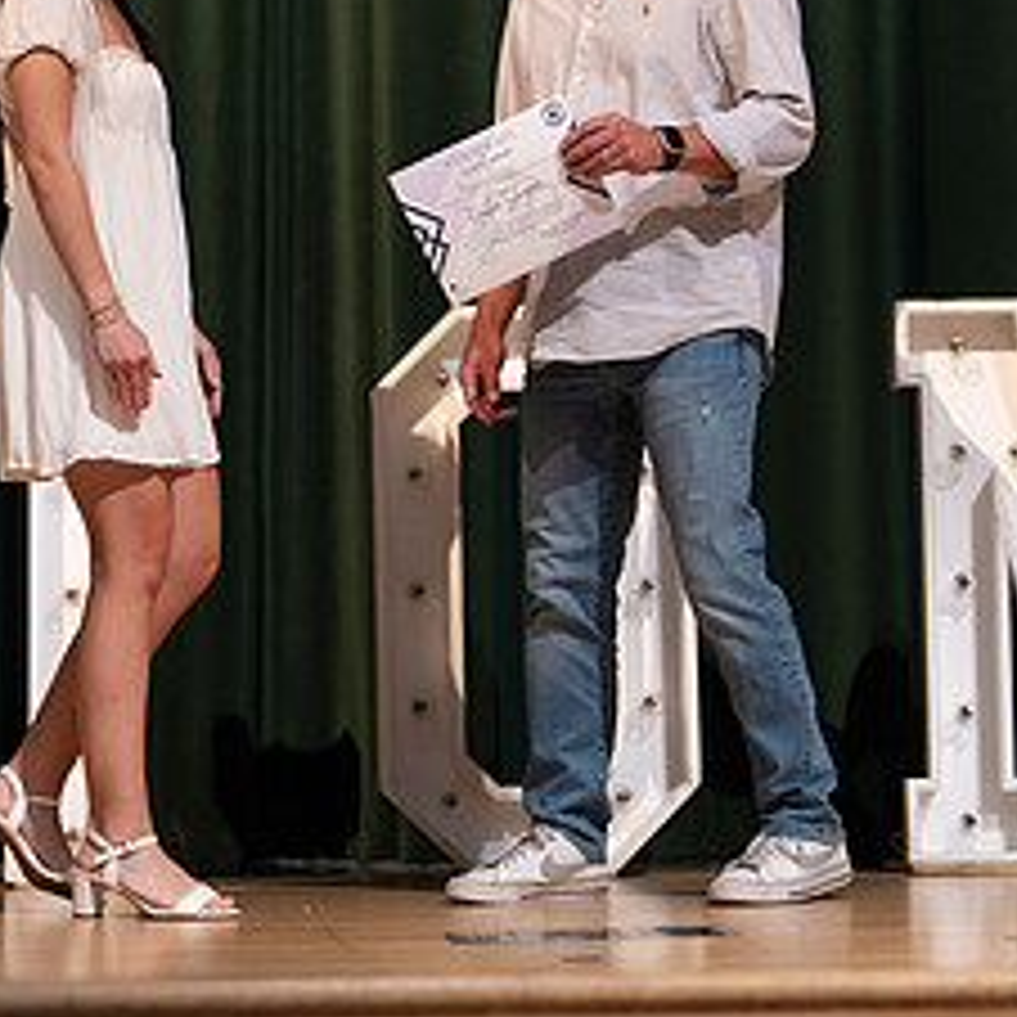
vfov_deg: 13.5
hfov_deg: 13.5
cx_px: 533
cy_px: 283
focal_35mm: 129
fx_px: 4288
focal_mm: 50
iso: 640
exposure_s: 1/320
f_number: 1.2
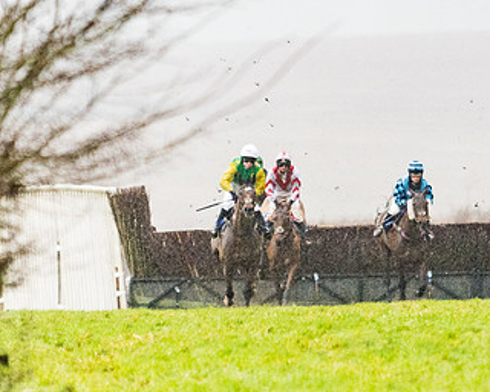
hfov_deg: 2.6
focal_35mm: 747
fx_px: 10833
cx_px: 389
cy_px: 181
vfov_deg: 2.1
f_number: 2.8
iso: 1600
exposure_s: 1/1250
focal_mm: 200
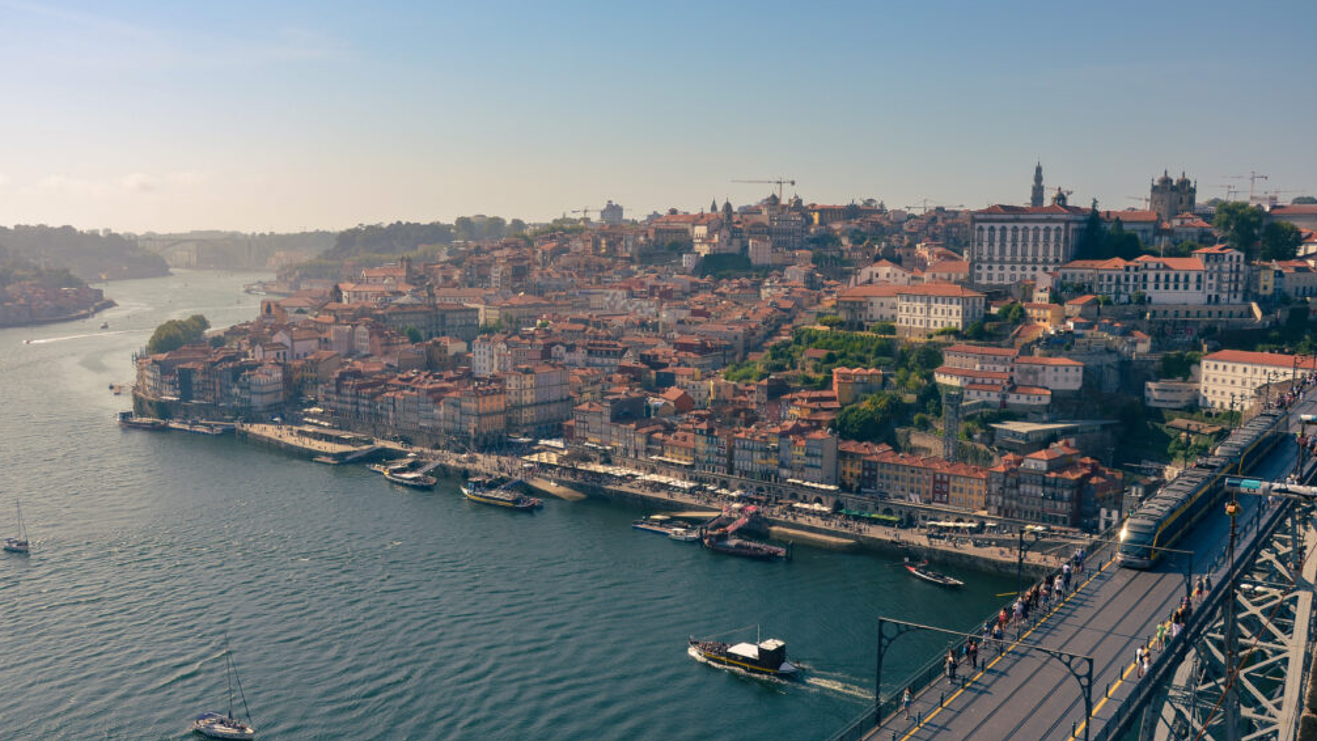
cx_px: 664
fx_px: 1171
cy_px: 407
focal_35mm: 34
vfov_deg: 35.1
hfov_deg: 58.7
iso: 100
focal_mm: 21
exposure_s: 1/500
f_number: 8
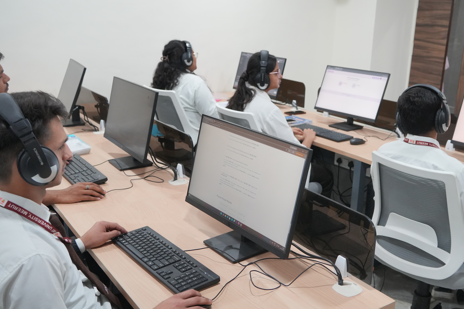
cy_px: 163
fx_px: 503
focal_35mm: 39
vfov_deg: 34.2
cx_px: 259
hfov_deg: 49.4
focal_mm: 31
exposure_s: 1/160
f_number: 5
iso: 3200
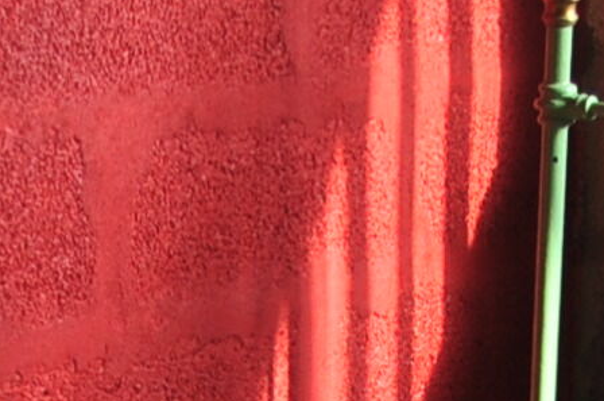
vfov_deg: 5.5
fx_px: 3969
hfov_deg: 8.7
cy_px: 1061
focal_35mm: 237
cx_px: 139
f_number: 4.5
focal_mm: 22
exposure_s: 1/125
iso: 200
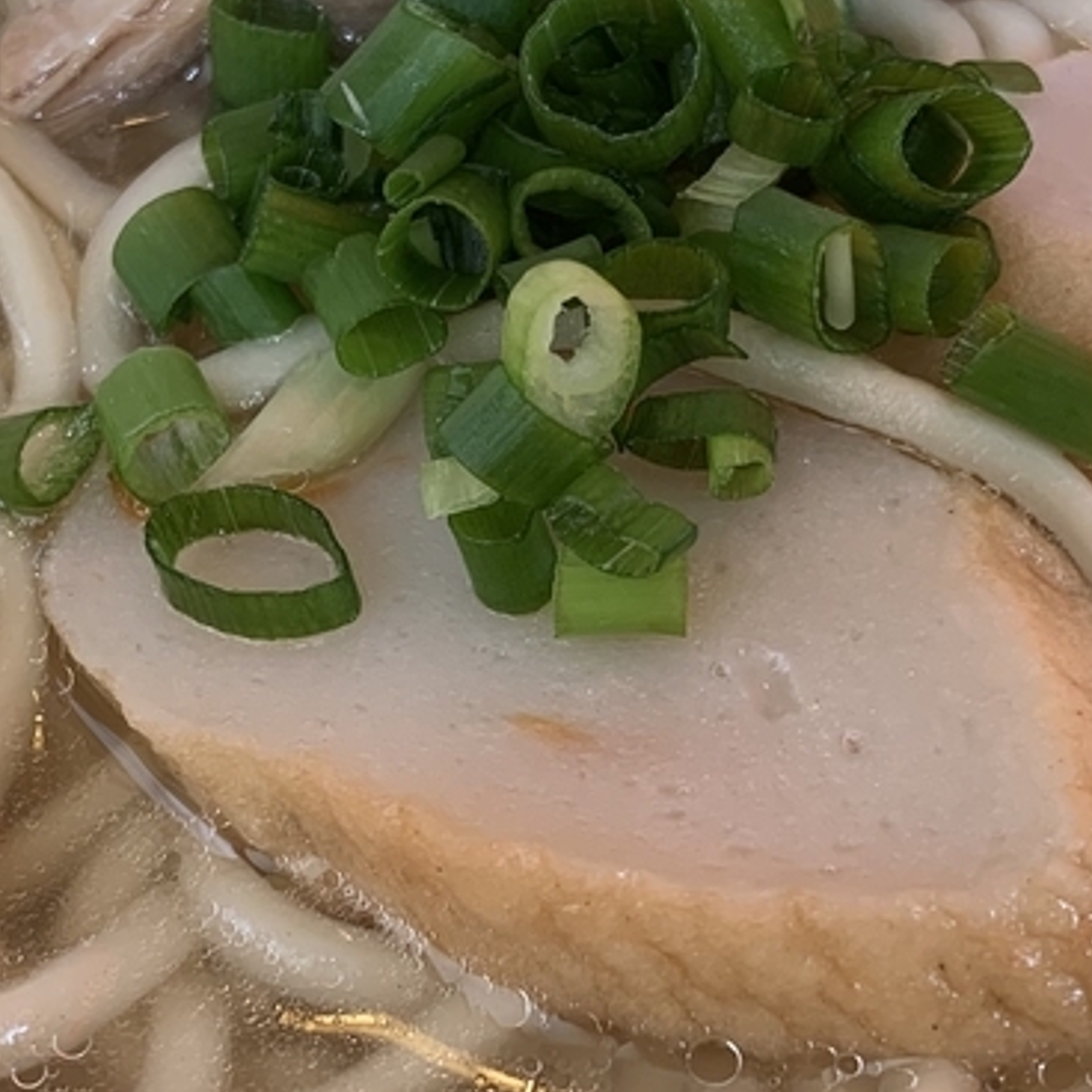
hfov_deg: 23.1
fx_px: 2677
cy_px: 510
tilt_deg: -52.9
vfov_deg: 23.1
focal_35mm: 75
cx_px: 579
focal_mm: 4.25
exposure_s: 1/121
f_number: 1.8
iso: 40
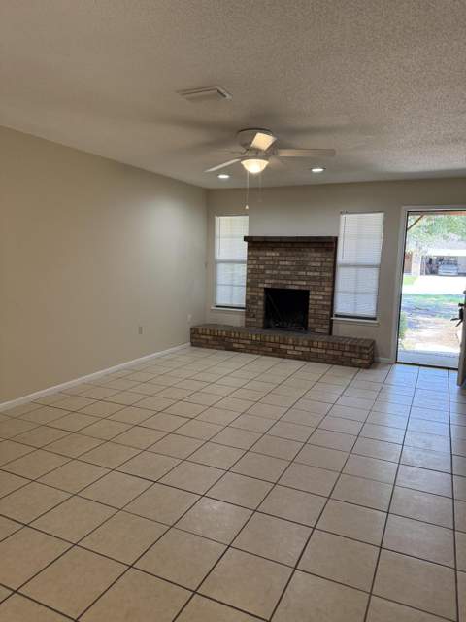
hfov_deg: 56.8
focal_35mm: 24
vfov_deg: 71.6
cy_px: 311
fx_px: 431
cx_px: 233
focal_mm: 6.76
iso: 200
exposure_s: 1/126
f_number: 1.78
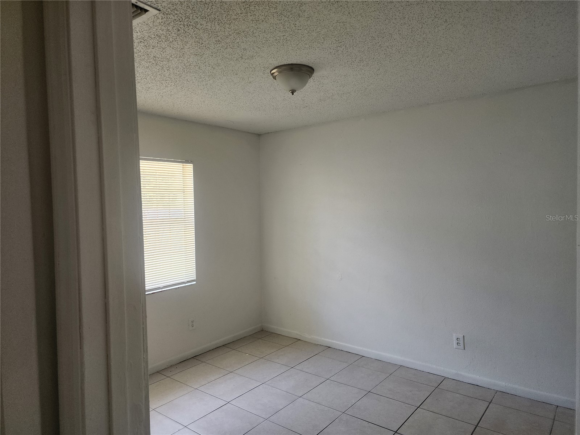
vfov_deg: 58.9
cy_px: 218
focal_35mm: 23
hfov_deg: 73.9
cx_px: 290
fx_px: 385
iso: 200
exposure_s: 1/120
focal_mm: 6.4
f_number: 1.8
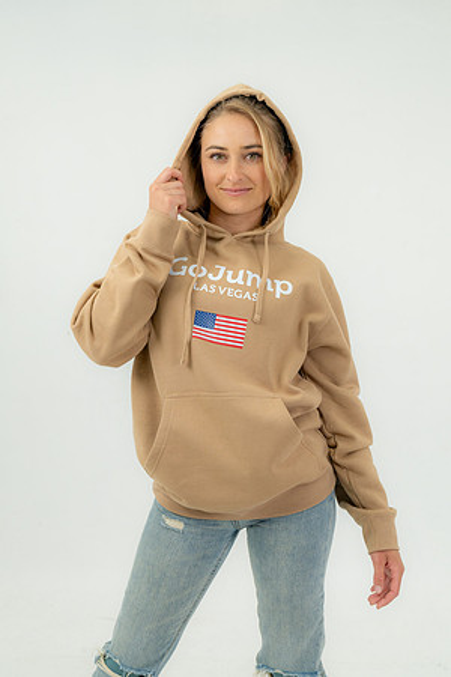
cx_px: 226
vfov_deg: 36.9
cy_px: 338
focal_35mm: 54
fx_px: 1015
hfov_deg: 25.1
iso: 800
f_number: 8
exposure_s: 1/160
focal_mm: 54
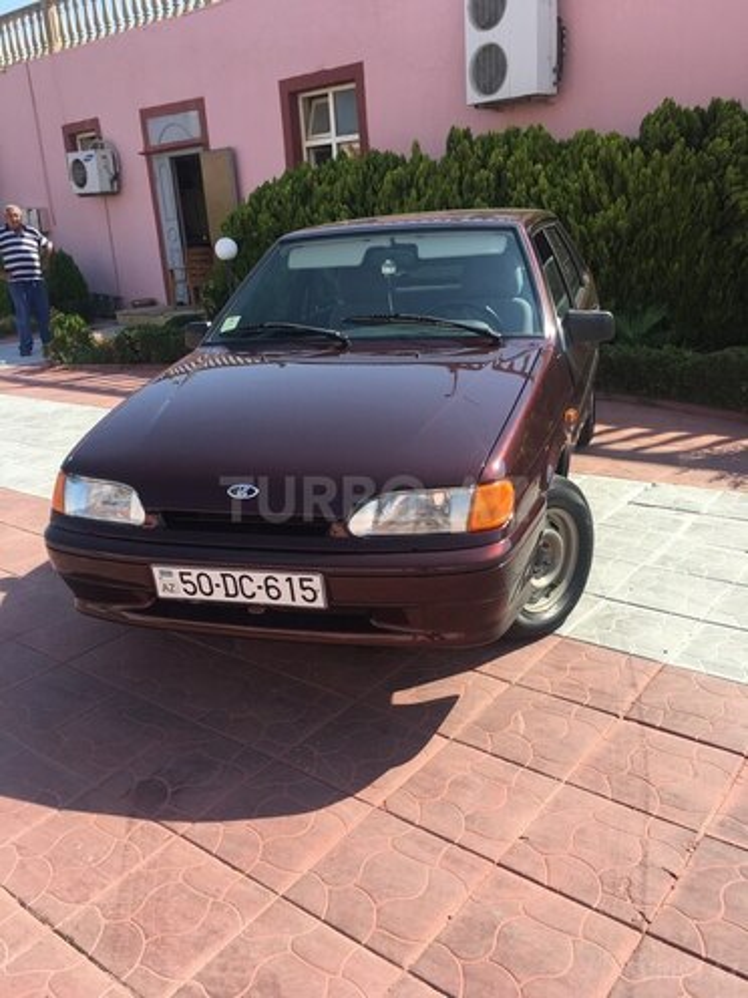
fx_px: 836
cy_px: 499
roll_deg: +2.3
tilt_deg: -18.3
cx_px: 374
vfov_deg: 61.7
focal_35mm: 29
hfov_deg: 48.2
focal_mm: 4.15
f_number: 2.2
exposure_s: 1/718
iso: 25
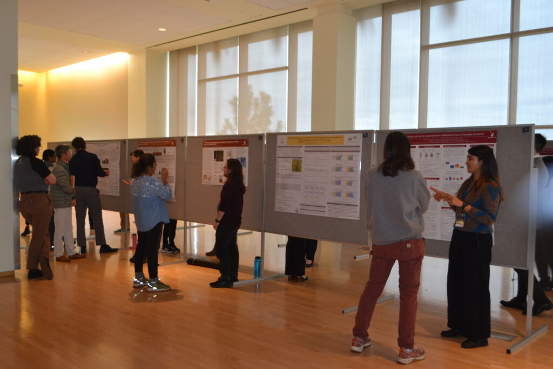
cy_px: 184
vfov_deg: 40.0
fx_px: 507
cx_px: 276
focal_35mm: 33
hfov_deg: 57.2
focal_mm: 22
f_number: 4
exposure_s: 1/60
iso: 800
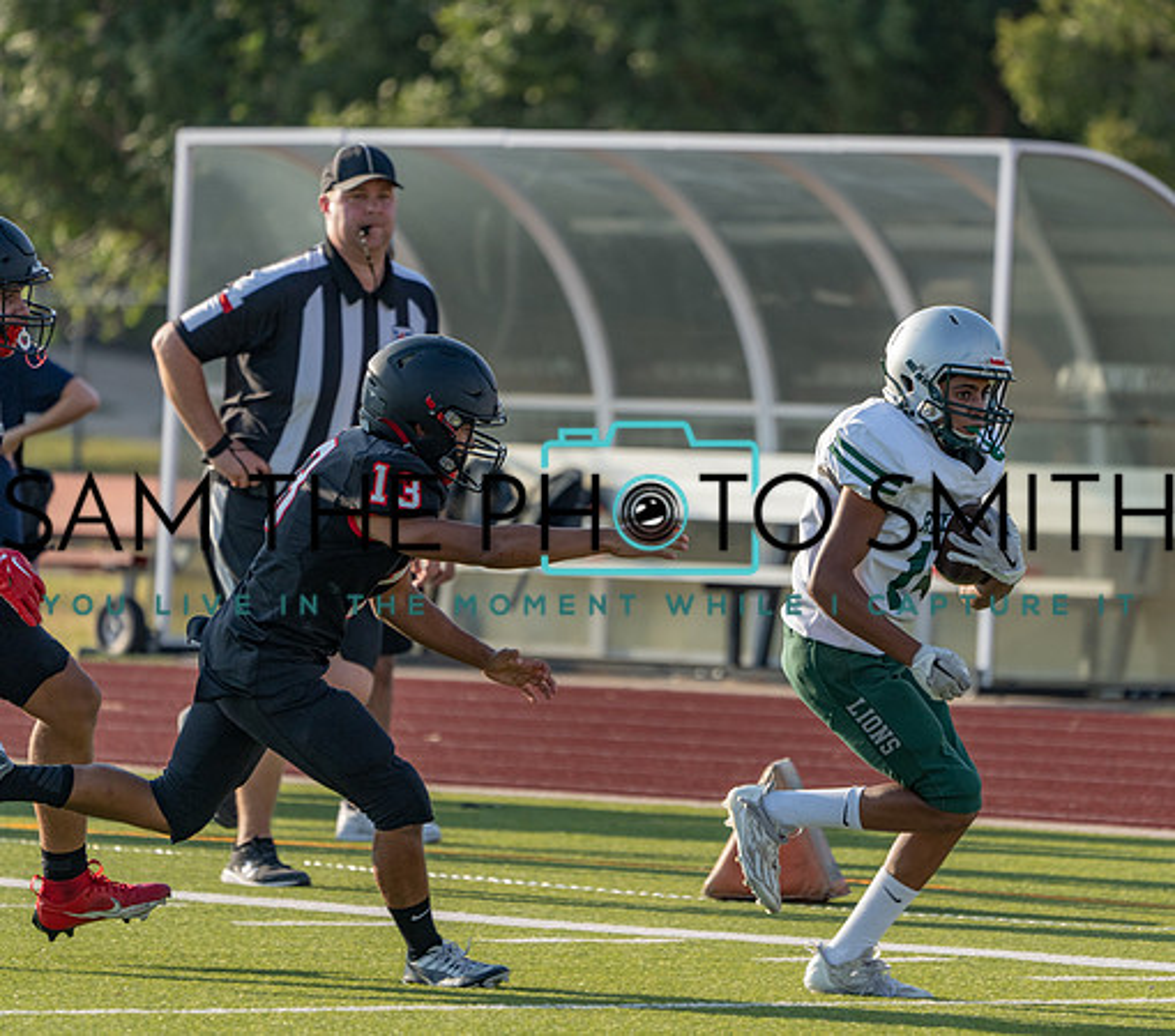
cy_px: 526
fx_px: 15210
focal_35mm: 420
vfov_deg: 3.9
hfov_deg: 4.4
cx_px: 789
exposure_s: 1/1250
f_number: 5.6
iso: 400
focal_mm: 336
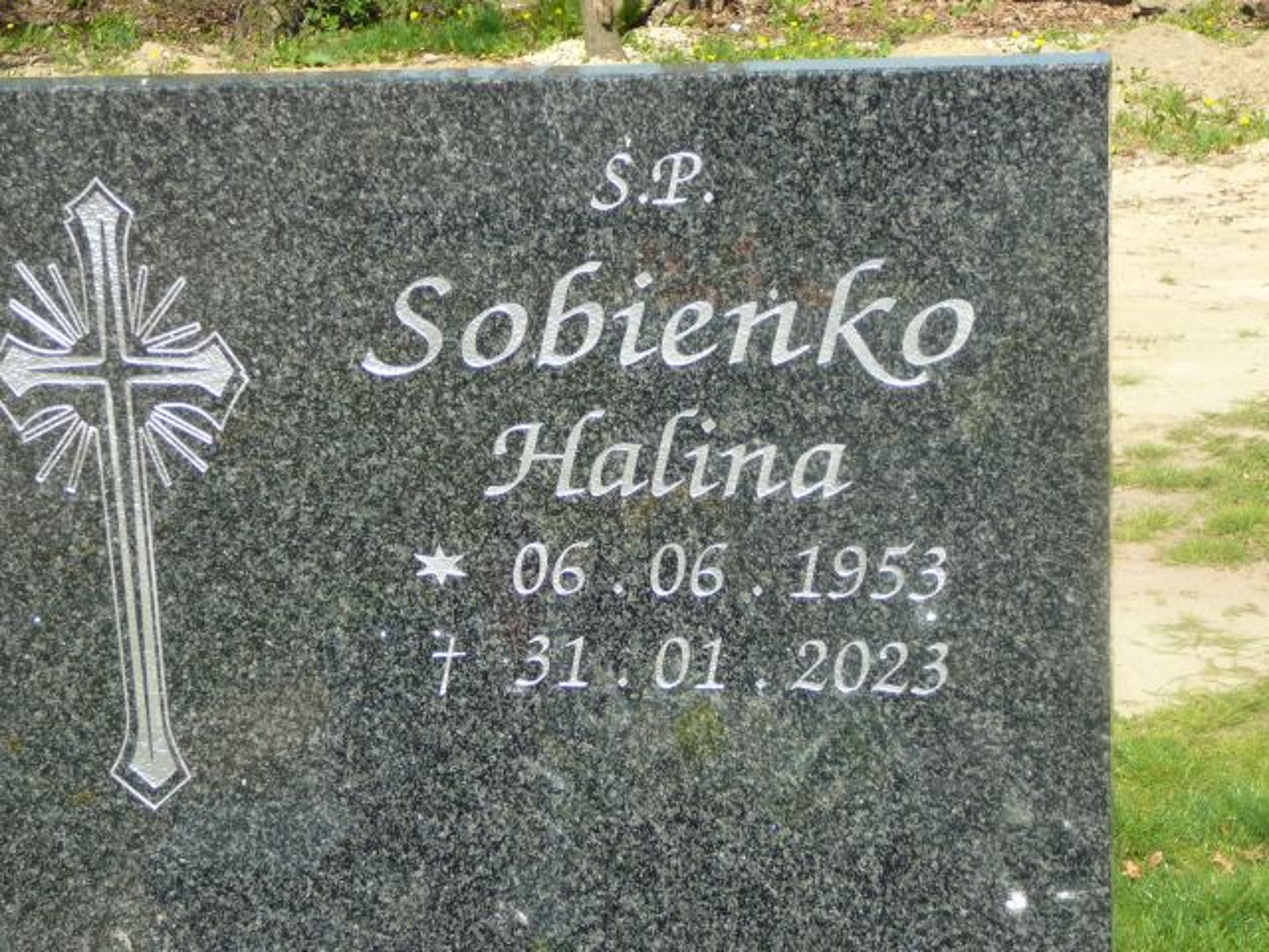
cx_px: 634
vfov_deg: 19.1
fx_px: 2823
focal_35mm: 77
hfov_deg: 25.3
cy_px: 476
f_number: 3.7
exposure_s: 1/400
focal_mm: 11.5
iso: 80
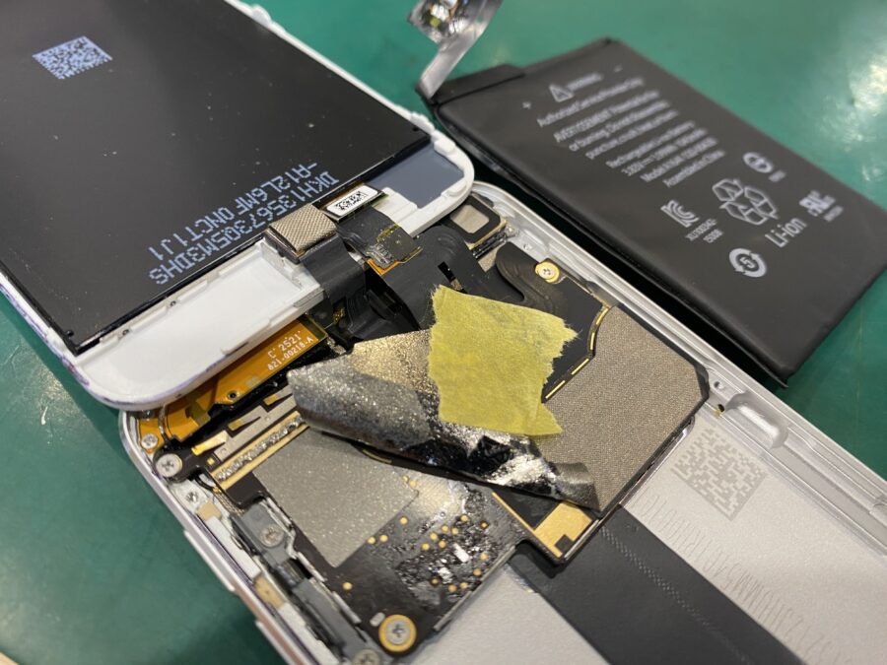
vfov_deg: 54.9
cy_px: 332
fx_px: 641
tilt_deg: -53.7
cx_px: 444
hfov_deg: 69.4
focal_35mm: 25
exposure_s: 1/50
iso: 80
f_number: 1.8
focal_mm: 4.25
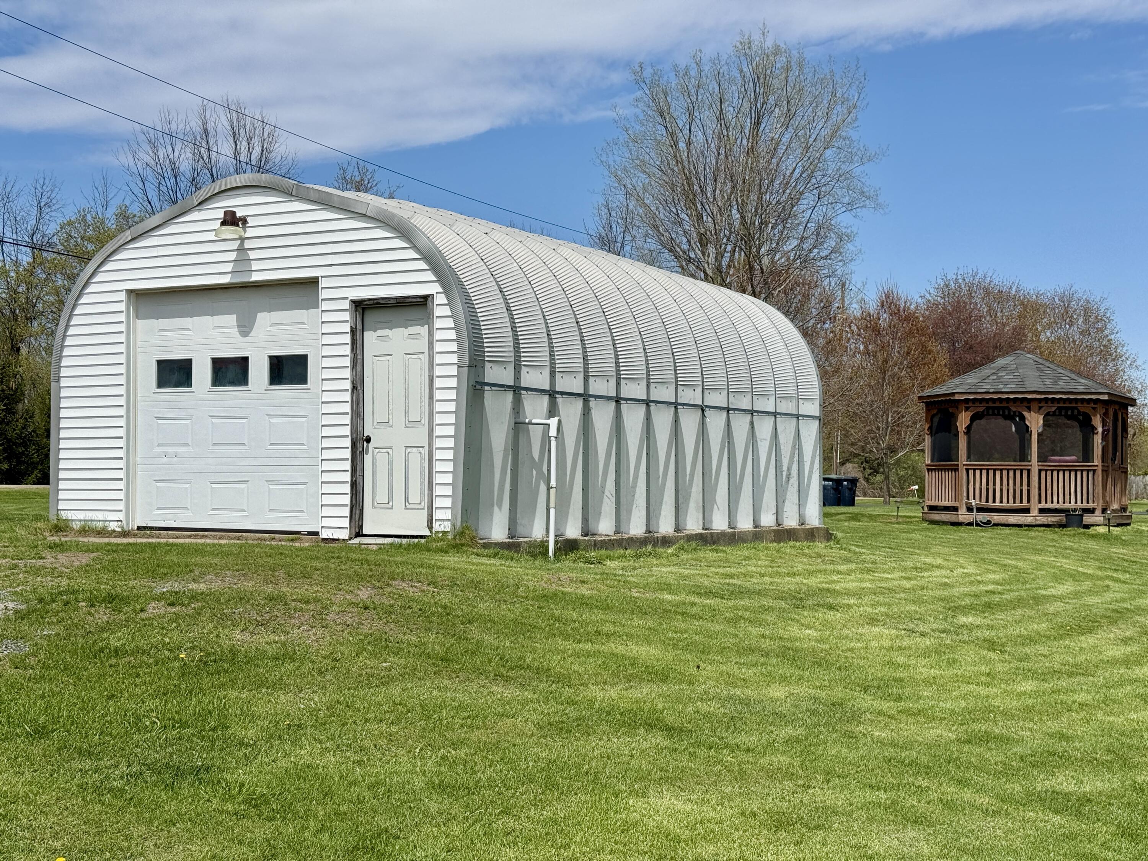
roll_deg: -0.8
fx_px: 1592
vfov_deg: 30.3
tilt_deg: +1.8
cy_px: 430
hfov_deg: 39.7
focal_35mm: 48
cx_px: 574
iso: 64
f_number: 1.78
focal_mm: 6.76
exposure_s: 1/9901
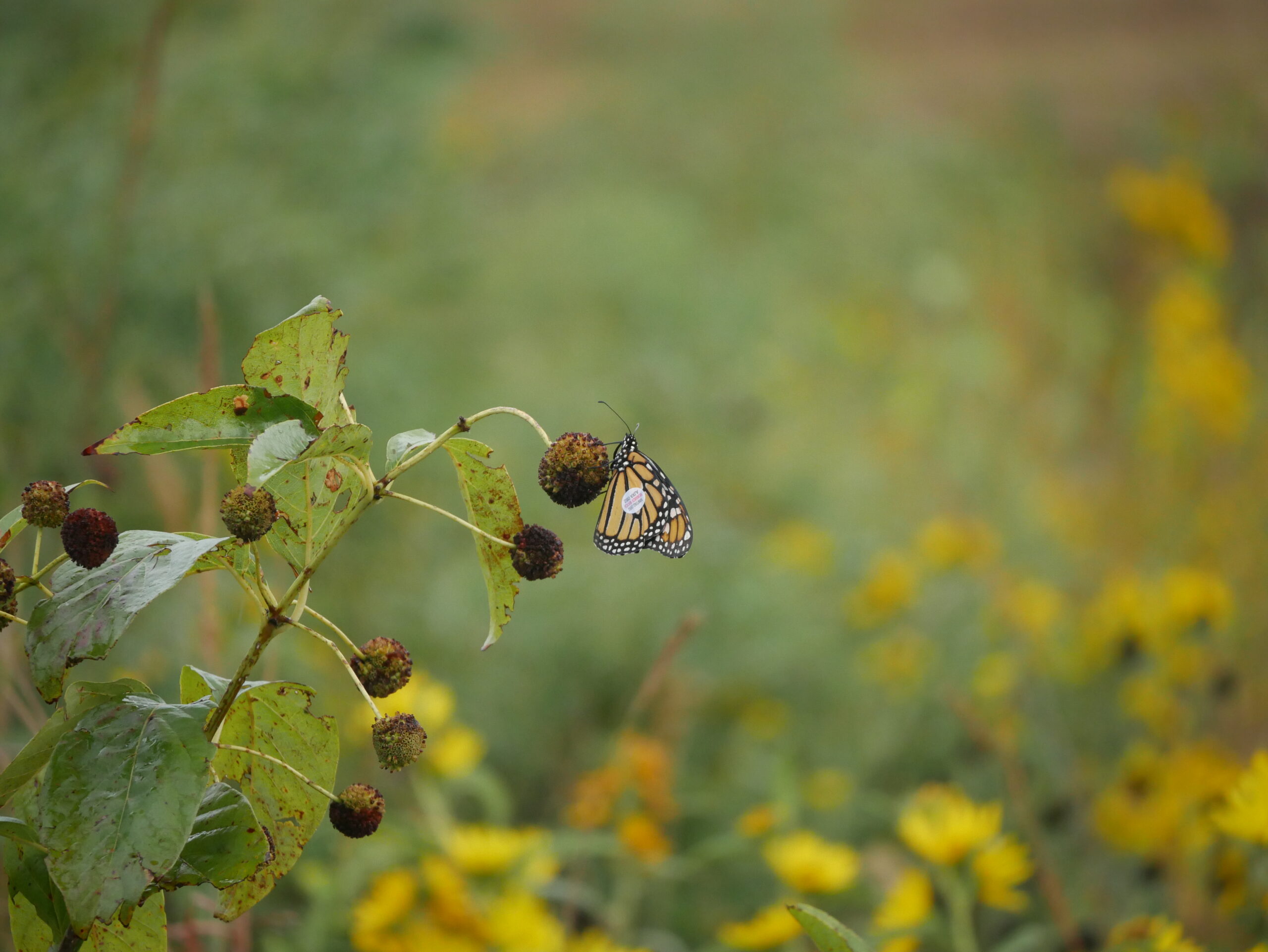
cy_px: 476
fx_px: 10993
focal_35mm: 300
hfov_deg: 6.6
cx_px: 634
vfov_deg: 5.0
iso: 1250
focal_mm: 150
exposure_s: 1/320
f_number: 5.6
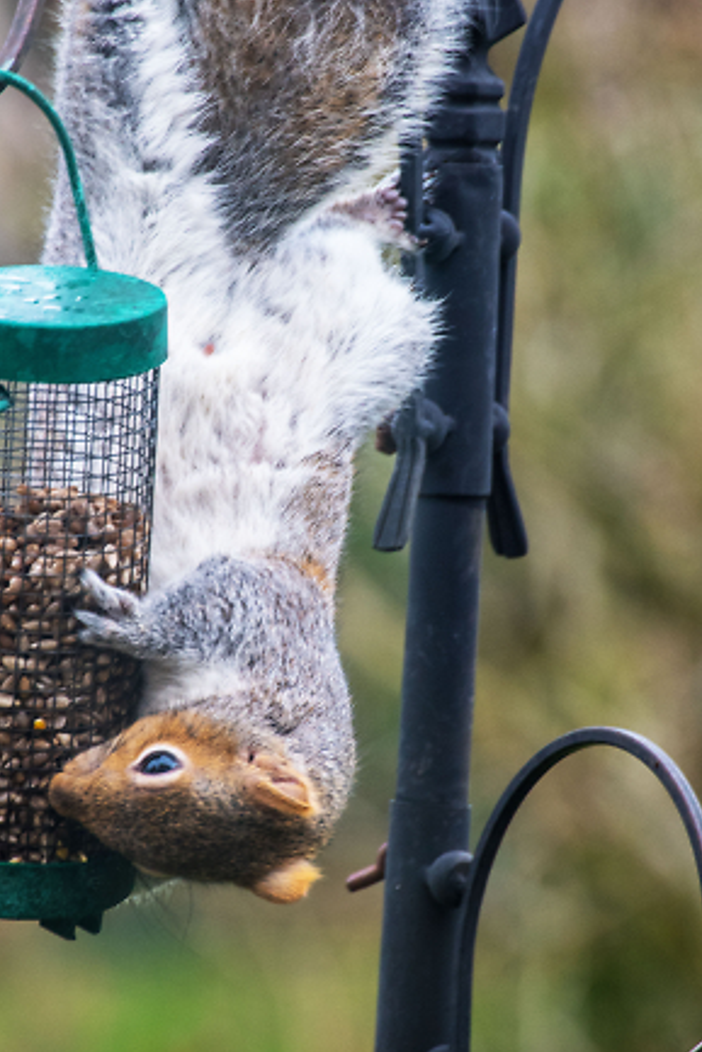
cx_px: 301
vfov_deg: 3.2
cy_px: 505
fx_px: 18587
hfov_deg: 2.2
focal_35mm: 636
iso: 800
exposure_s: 1/100
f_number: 8
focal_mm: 300
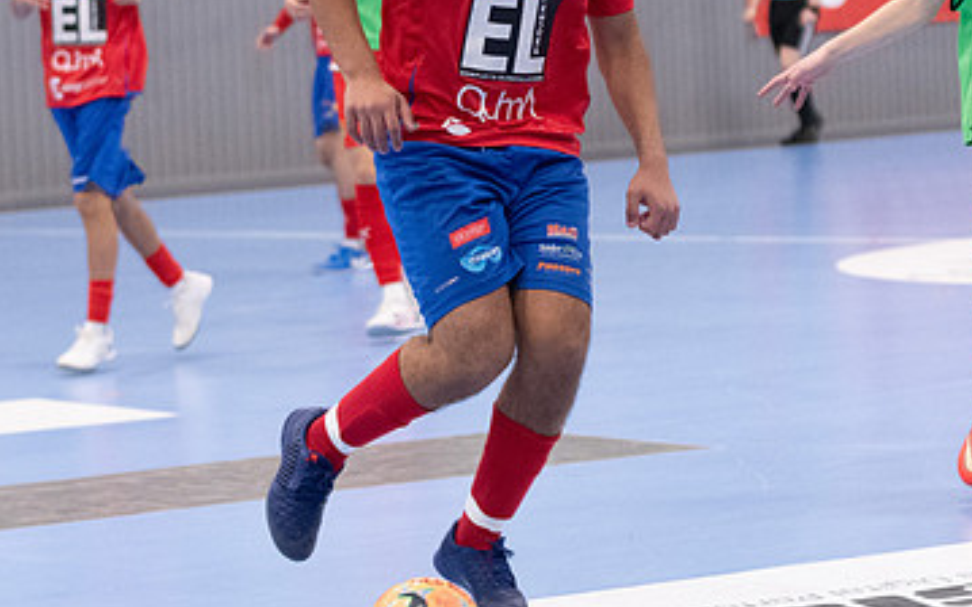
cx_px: 498
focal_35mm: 173
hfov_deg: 12.1
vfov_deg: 7.6
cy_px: 183
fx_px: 4581
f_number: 3.2
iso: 5000
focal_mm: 70
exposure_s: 1/640
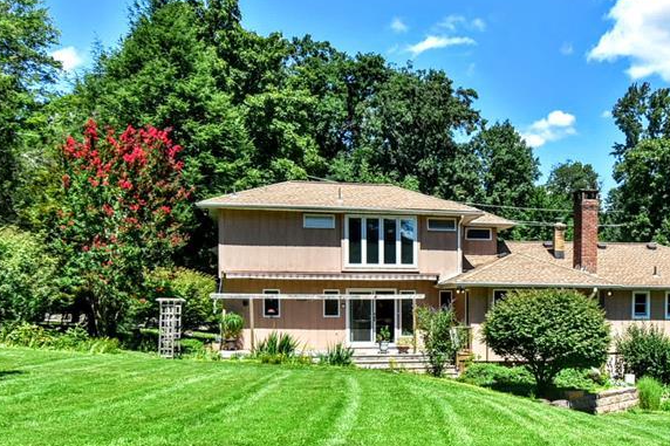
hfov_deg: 44.4
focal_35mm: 43
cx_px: 474
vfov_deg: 30.5
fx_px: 800
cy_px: 347
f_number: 9
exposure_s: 1/4000
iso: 2500
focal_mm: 24
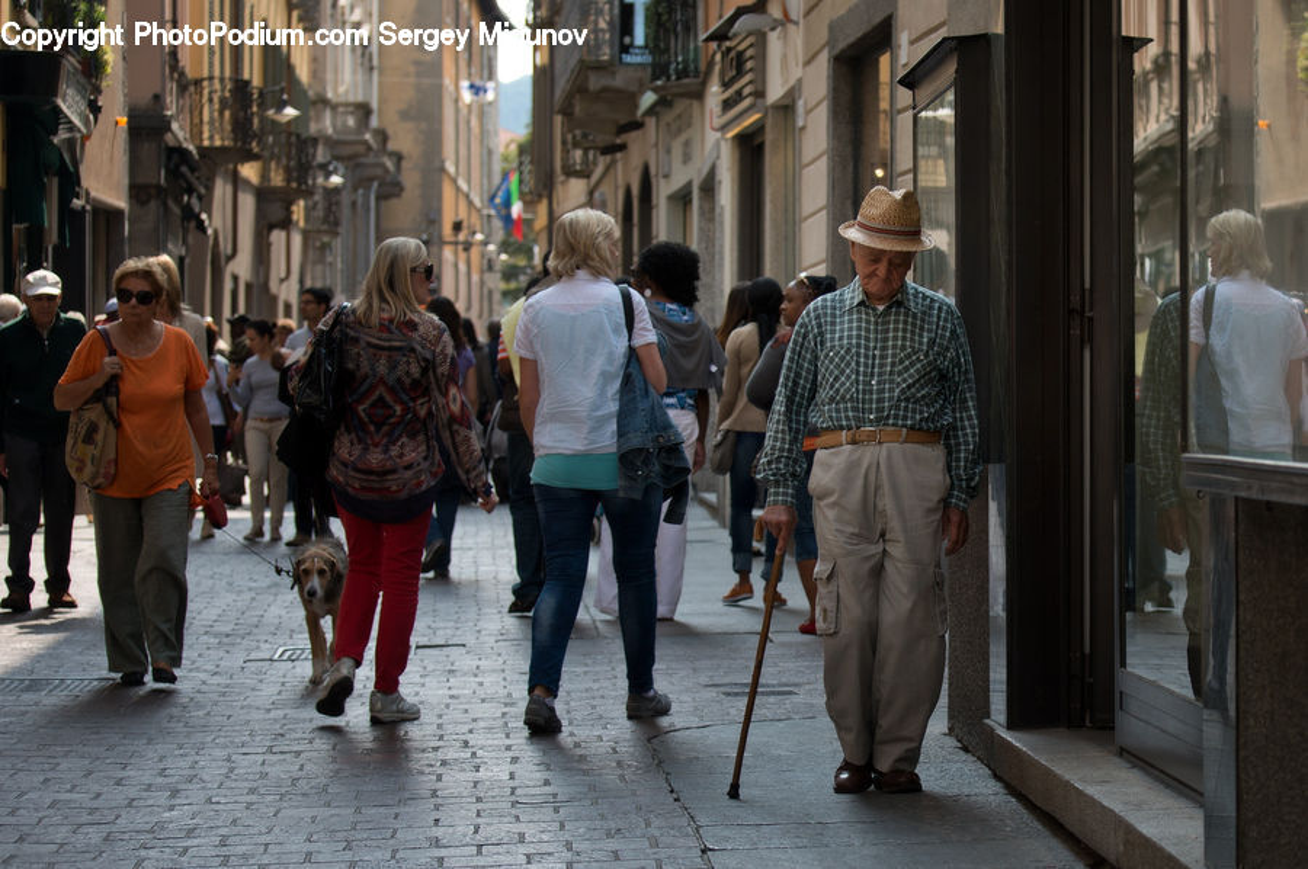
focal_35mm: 70
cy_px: 434
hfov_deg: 28.9
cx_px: 654
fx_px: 2541
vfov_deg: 19.4
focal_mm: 70
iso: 100
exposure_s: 1/250
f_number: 5
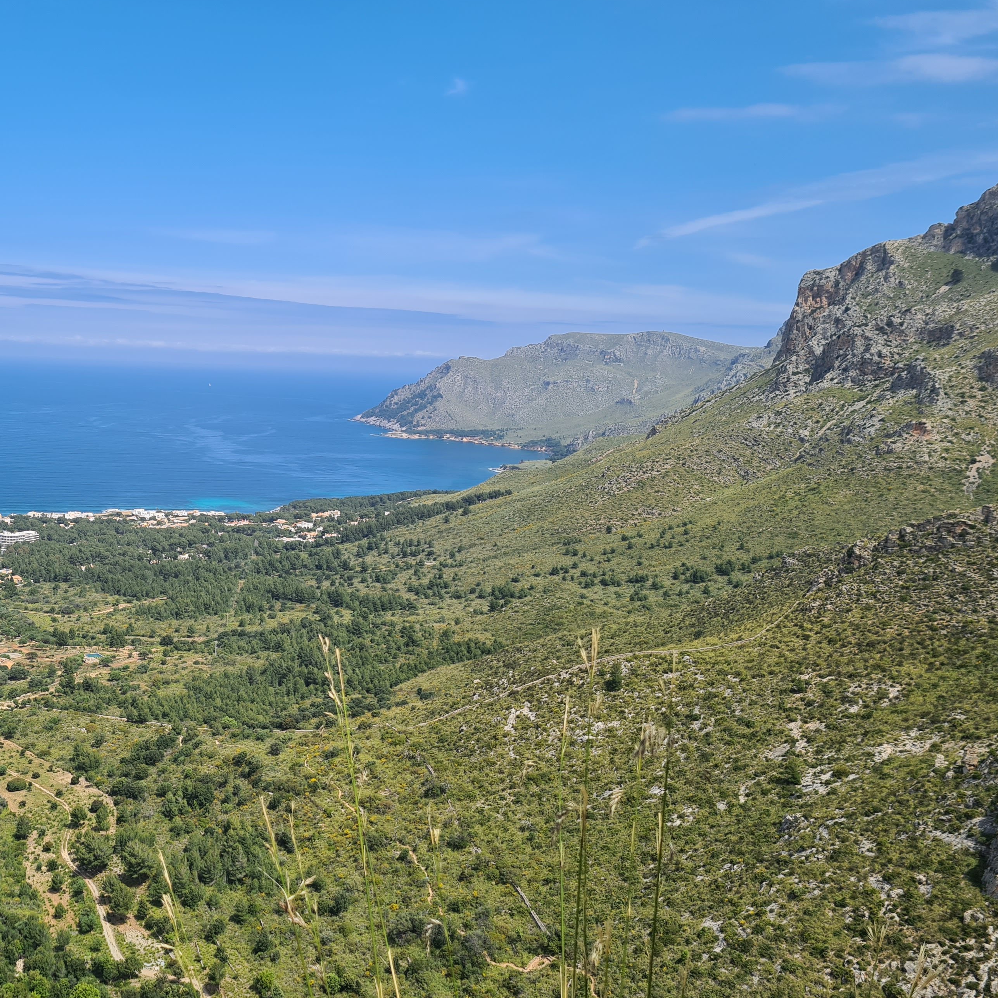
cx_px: 223
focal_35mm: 36
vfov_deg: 46.0
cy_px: 501
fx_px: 1174
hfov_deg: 44.2
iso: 50
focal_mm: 5.4
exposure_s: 1/3128
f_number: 1.8
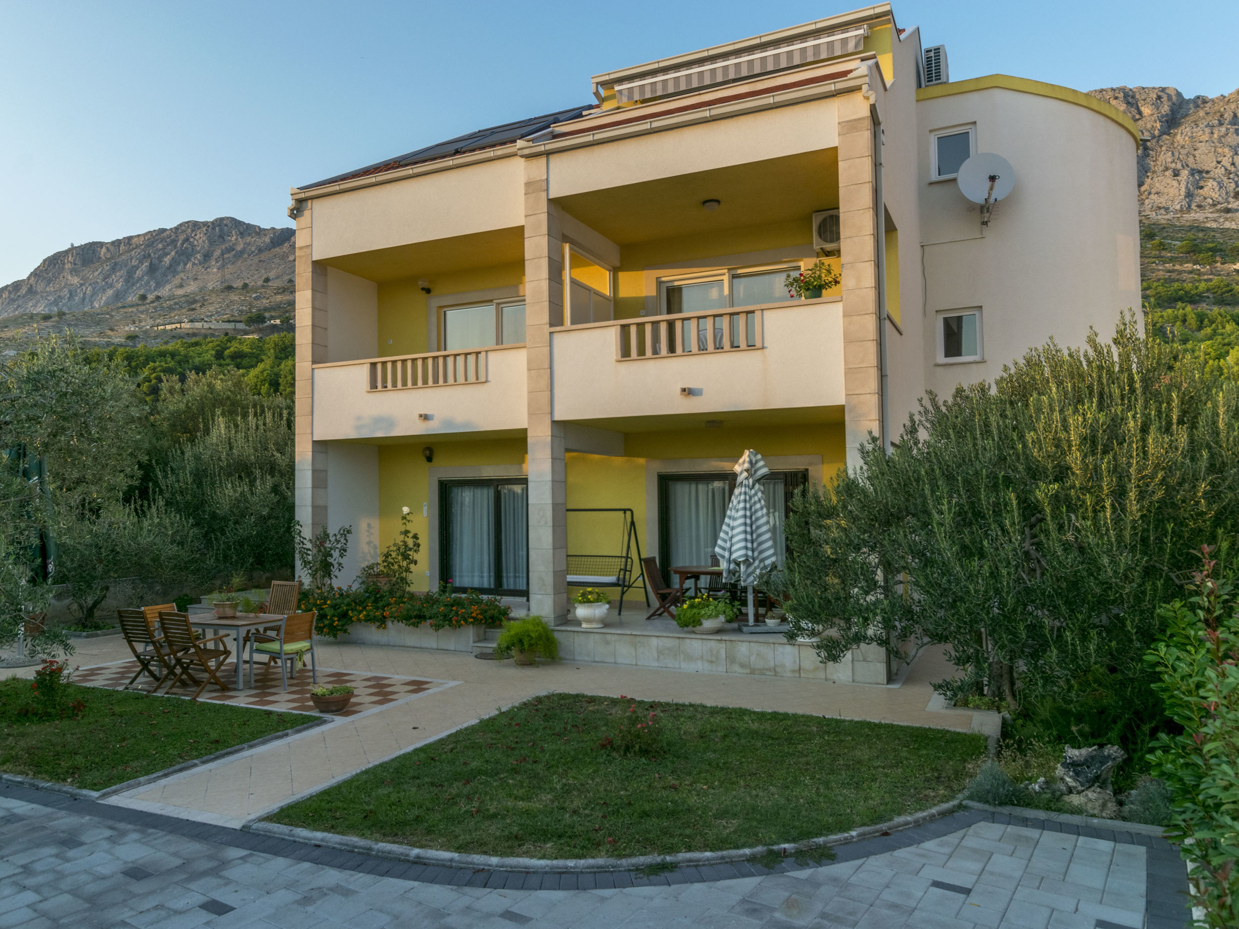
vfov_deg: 58.9
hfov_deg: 73.9
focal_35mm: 23
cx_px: 601
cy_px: 461
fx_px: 823
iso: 100
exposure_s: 1/160
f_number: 8
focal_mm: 14
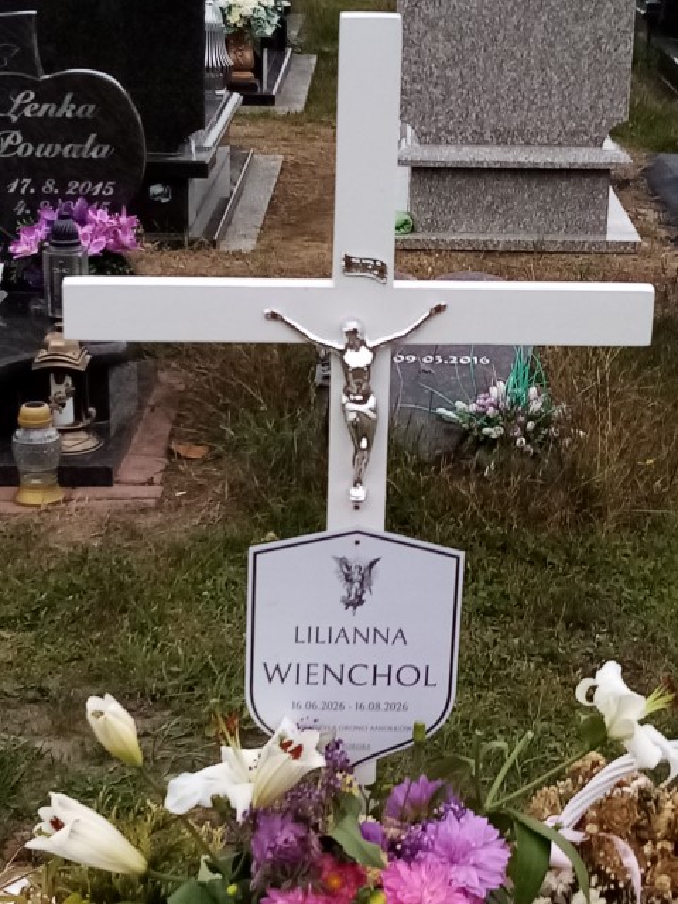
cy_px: 452
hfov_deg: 53.1
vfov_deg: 67.3
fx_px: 679
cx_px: 339
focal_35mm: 26
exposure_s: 1/831
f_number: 1.8
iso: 107
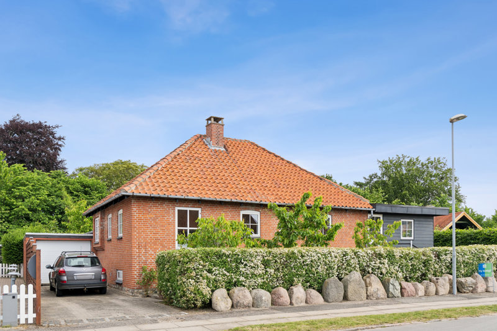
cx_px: 248
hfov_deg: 61.9
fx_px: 414
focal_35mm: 30
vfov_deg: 43.6
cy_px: 166
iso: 250
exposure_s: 1/500
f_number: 5.6
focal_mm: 20
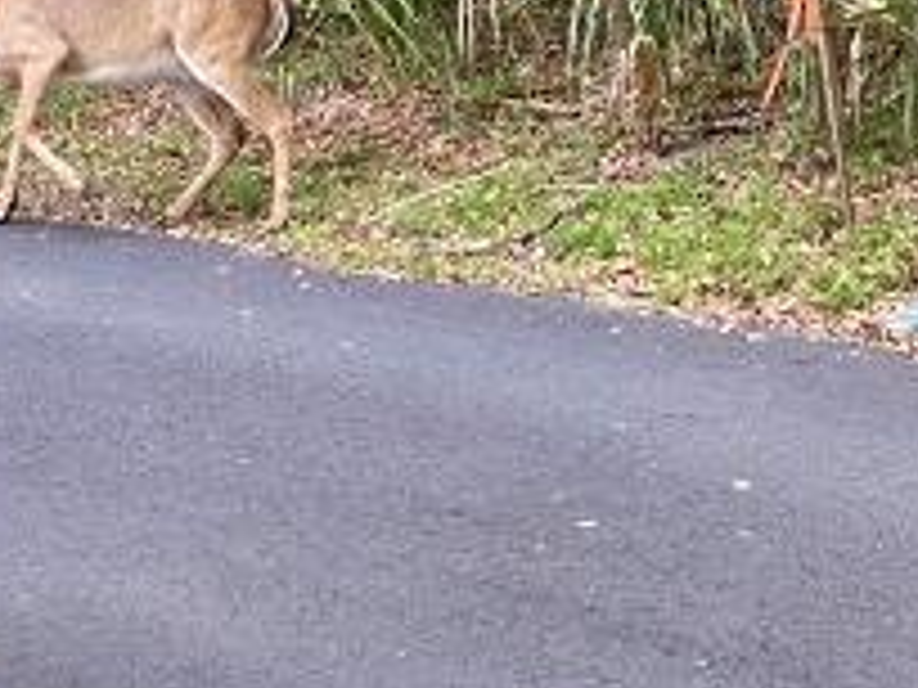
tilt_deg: -1.2
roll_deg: +3.0
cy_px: -63
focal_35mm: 163
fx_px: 4323
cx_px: 369
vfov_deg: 9.0
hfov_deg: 12.1
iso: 64
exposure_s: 1/121
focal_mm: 6
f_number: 2
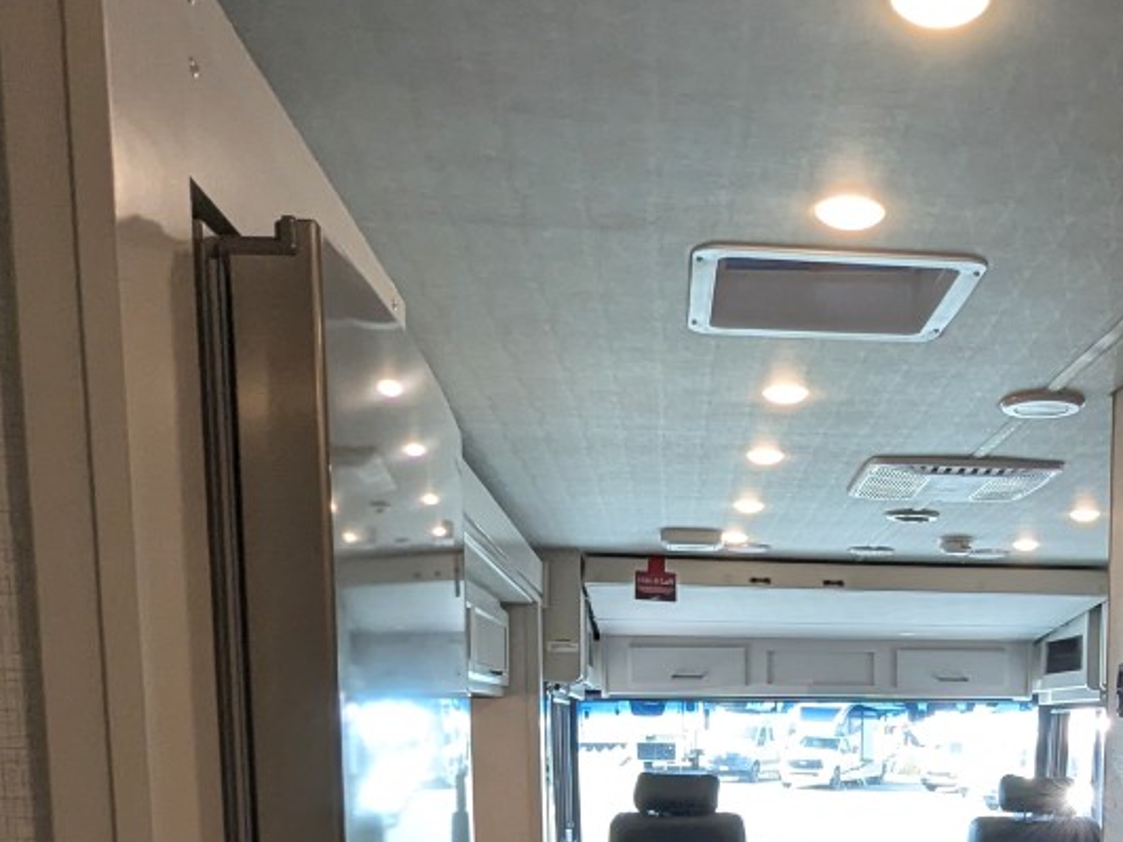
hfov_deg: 43.1
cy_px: 912
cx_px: 867
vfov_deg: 30.9
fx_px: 1363
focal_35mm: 42
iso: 207
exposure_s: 1/174
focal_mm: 2.35
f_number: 2.2
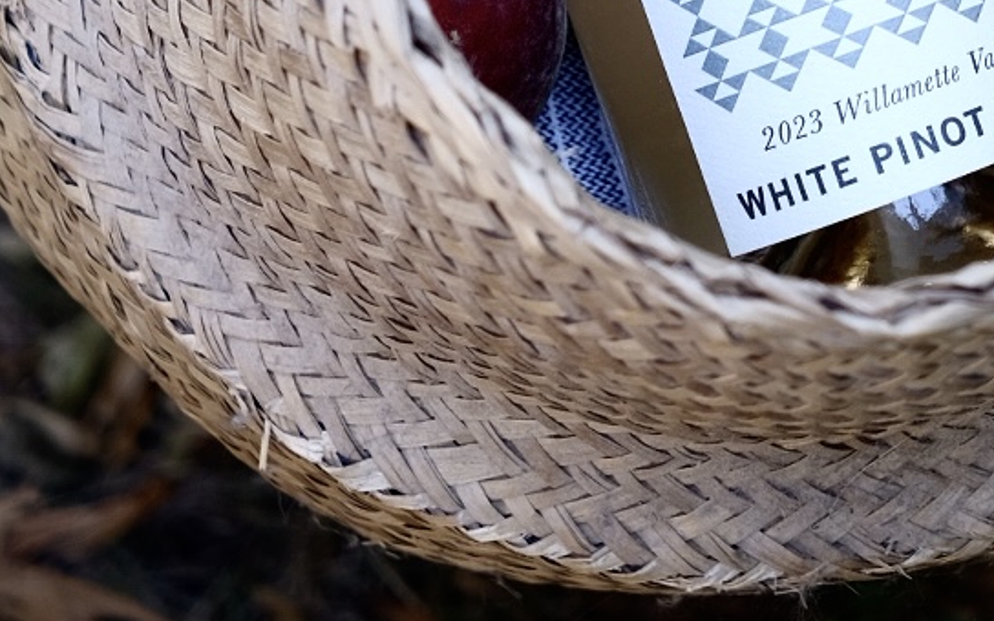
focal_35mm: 131
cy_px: -653
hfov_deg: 15.6
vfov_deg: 9.3
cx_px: 1037
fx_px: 3549
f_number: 2.8
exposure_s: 1/80
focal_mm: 27
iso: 200
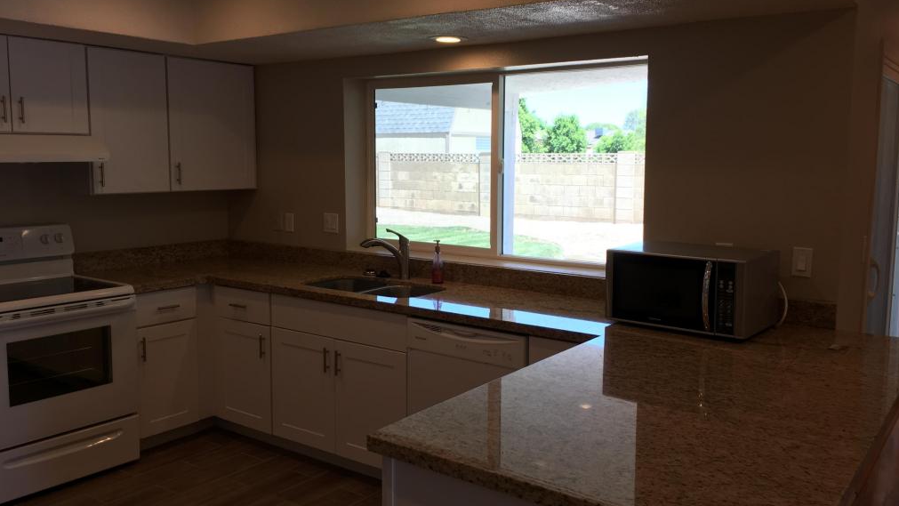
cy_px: 250
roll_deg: -0.8
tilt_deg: -5.7
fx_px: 763
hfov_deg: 61.0
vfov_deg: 36.7
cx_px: 454
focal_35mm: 32
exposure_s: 1/120
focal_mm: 4.15
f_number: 2.2
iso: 32
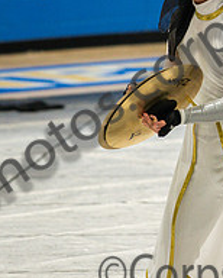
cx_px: 232
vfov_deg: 3.4
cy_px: 46
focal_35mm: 566
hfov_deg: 2.7
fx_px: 4662
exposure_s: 1/500
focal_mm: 200
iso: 4000
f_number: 4
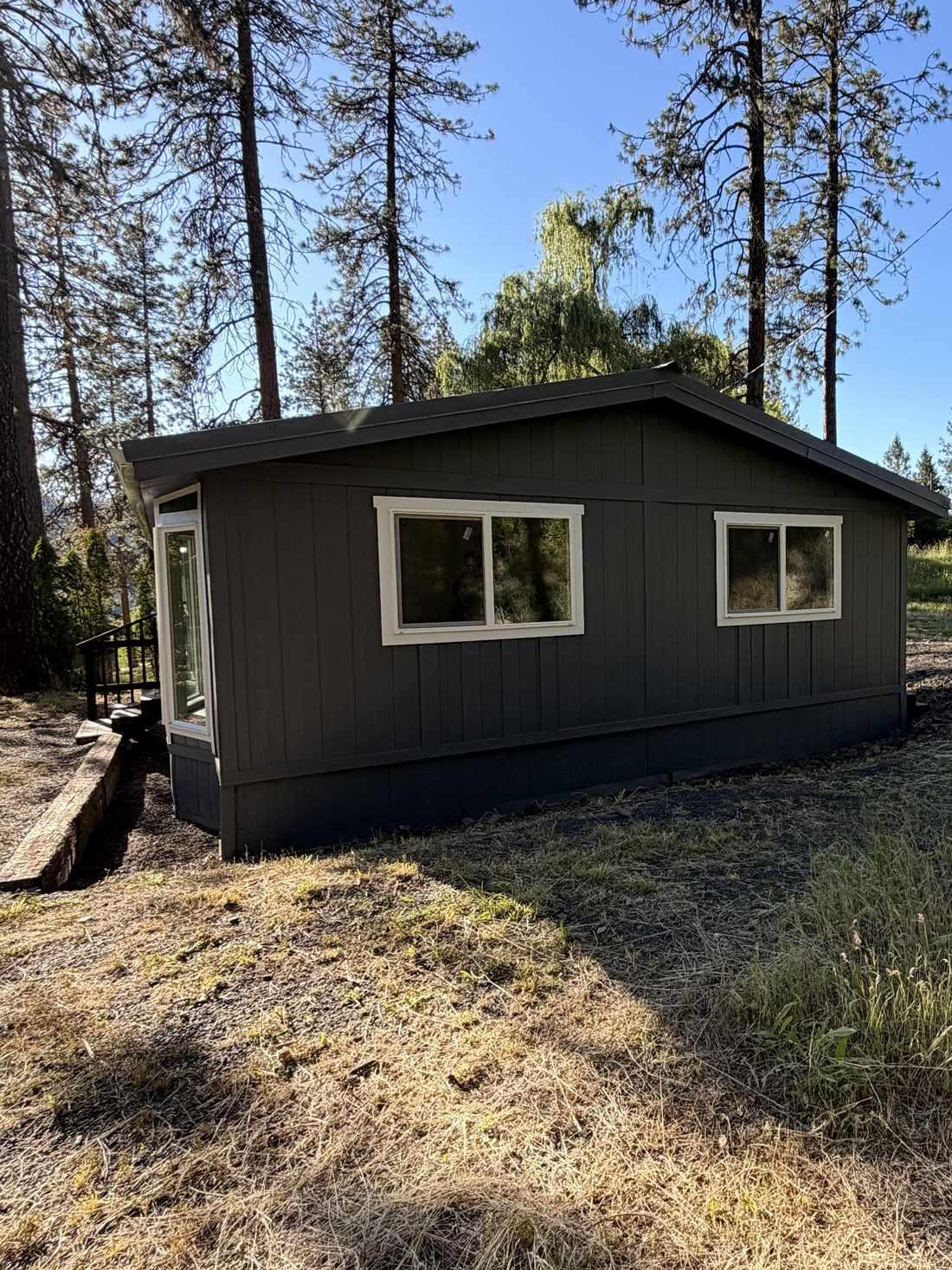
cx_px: 720
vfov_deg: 76.4
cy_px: 634
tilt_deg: -4.0
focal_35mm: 22
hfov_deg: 57.8
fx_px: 806
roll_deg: +0.4
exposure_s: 1/502
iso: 64
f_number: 2.2
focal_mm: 2.22
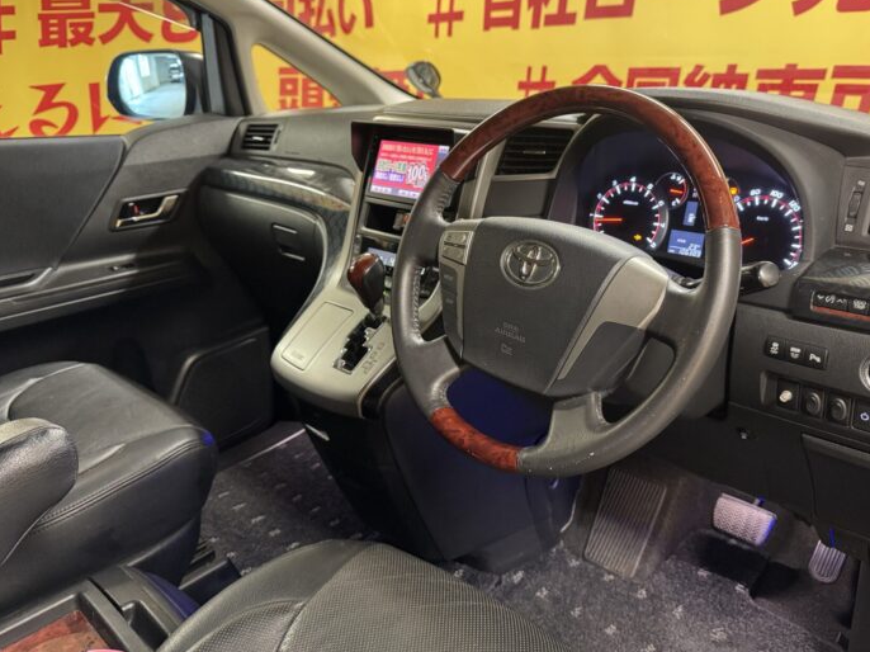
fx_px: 703
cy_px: 282
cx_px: 505
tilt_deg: -18.1
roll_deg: +2.8
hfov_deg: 63.1
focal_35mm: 28
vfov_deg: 49.6
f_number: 1.78
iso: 400
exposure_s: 1/50
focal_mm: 6.76
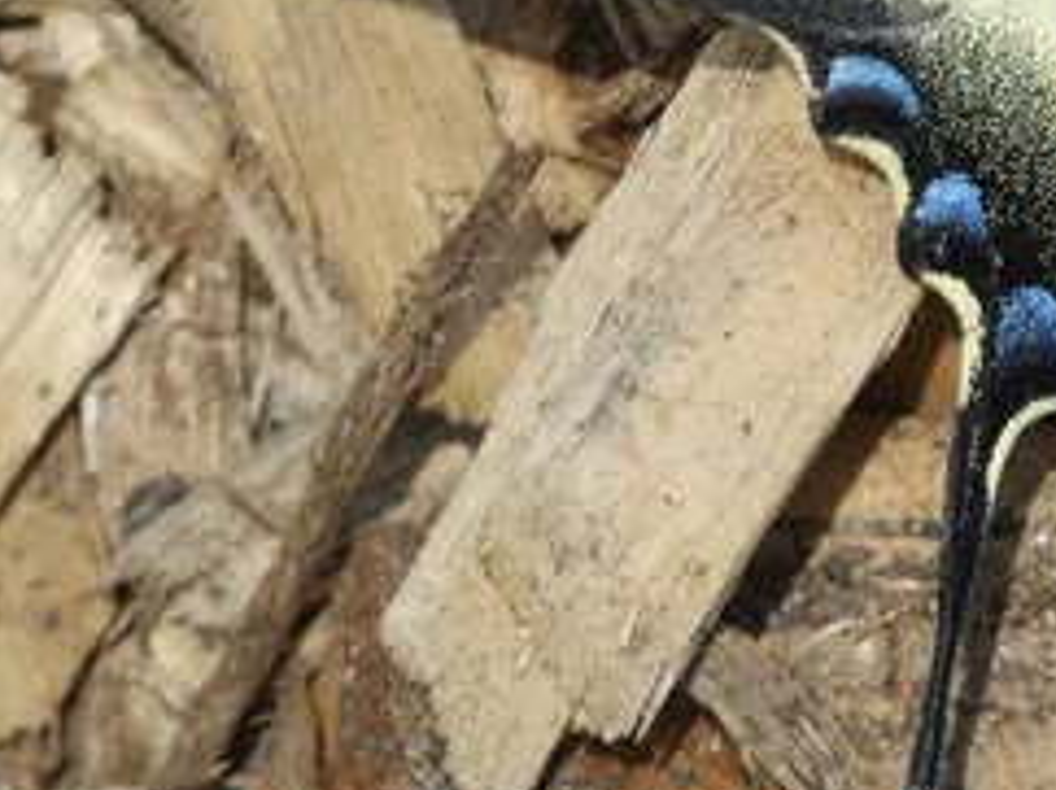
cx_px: 1248
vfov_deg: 1.5
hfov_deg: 2.1
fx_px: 29196
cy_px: -52
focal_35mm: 958
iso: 80
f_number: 5.6
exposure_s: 1/125
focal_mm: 64.9
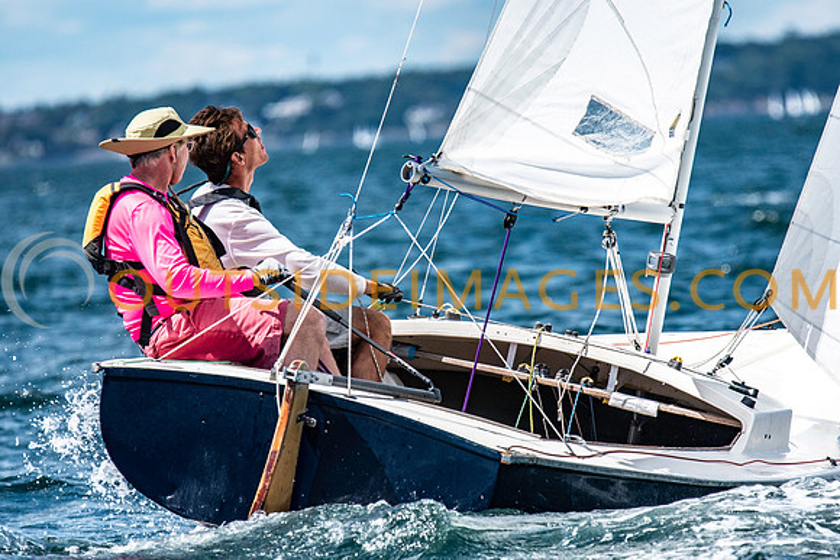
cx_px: 420
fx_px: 10502
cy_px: 280
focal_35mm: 450
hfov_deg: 4.6
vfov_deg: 3.1
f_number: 5
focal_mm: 300
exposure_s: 1/5000
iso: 500
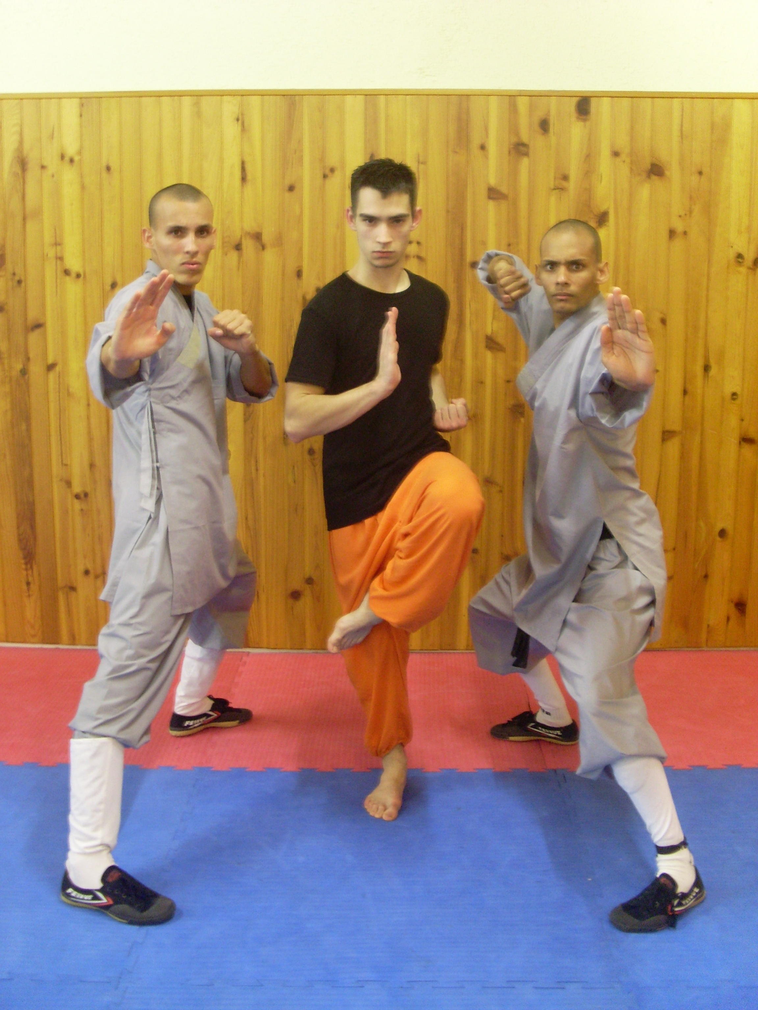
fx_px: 1109
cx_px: 379
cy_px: 505
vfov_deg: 49.0
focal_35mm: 38
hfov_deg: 37.7
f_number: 3
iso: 200
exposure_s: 1/6
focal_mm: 6.3
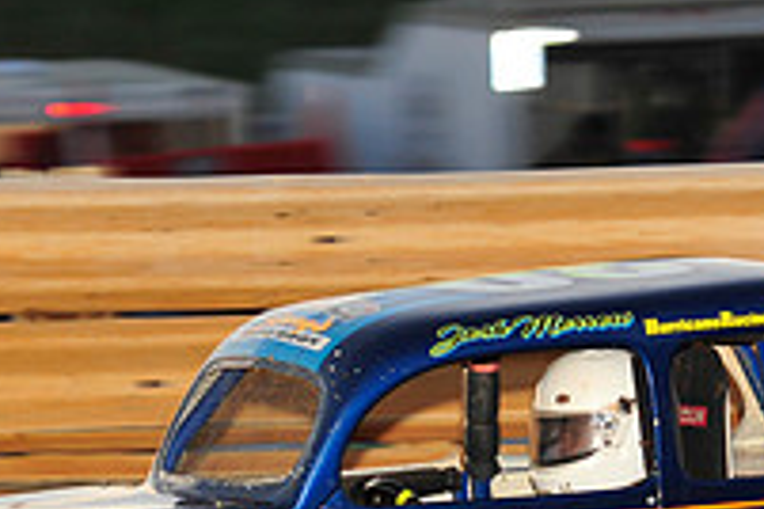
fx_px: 12265
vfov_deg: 2.4
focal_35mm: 578
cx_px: 555
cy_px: 558
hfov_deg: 3.6
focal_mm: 200
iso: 800
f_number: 6.3
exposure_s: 1/320
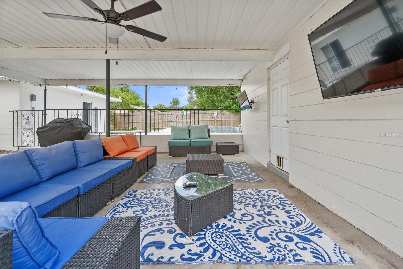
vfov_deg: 73.8
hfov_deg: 96.7
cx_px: 202
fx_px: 179
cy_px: 134
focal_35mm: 16
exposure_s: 1/200
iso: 800
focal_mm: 16
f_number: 9
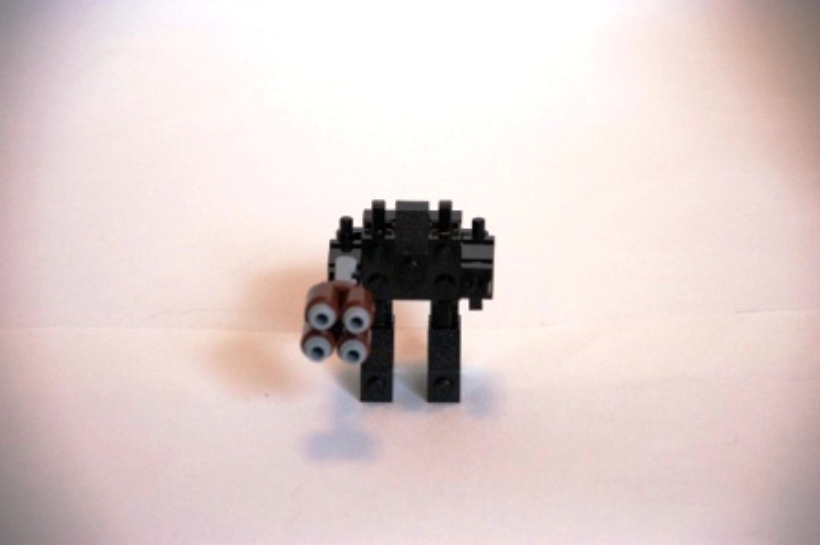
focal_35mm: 202
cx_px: 410
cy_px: 272
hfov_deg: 10.2
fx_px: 4609
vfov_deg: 6.8
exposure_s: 1/100
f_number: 5.6
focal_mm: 135
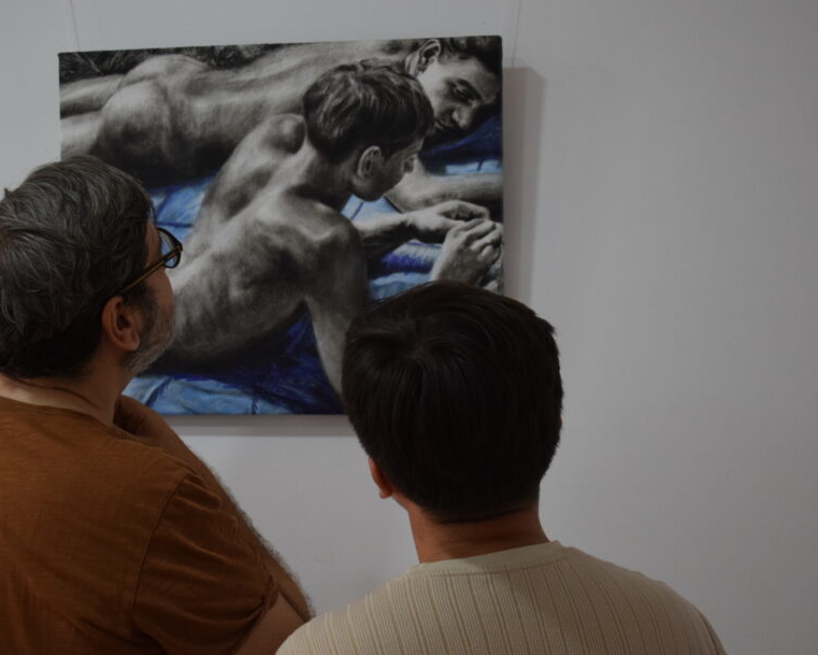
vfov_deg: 21.3
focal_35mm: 72
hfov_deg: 26.4
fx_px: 1743
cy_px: 310
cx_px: 330
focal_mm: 38
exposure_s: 1/60
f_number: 4.8
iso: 1250
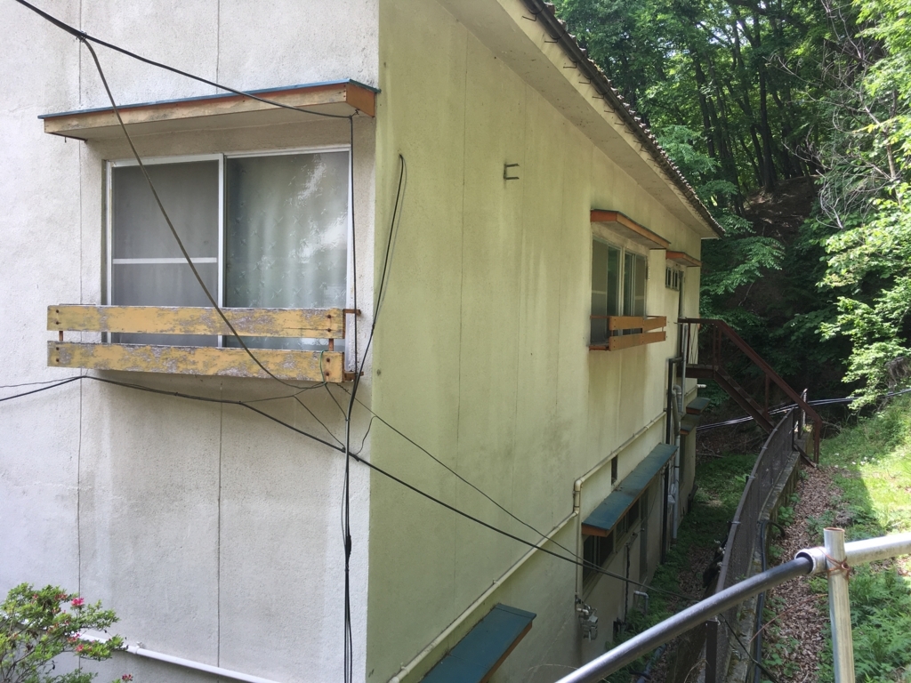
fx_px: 763
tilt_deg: -2.0
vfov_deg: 48.2
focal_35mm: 29
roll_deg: +0.7
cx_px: 456
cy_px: 342
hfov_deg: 61.7
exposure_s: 1/316
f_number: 2.2
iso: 25
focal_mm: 4.15
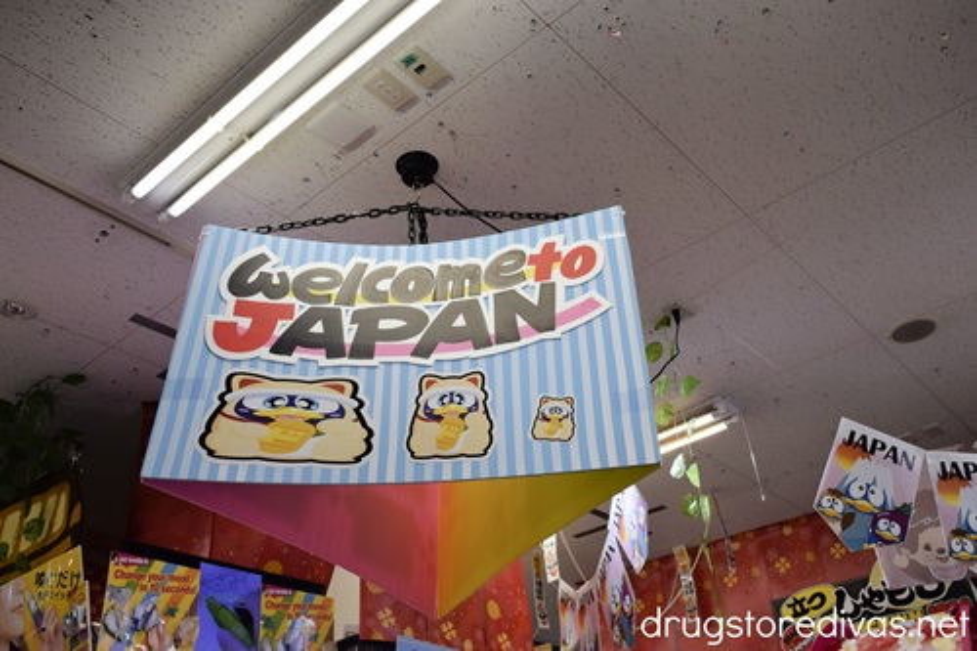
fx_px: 895
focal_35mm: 33
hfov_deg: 57.2
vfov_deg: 39.9
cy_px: 326
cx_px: 488
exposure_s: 1/200
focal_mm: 22
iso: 400
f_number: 7.1
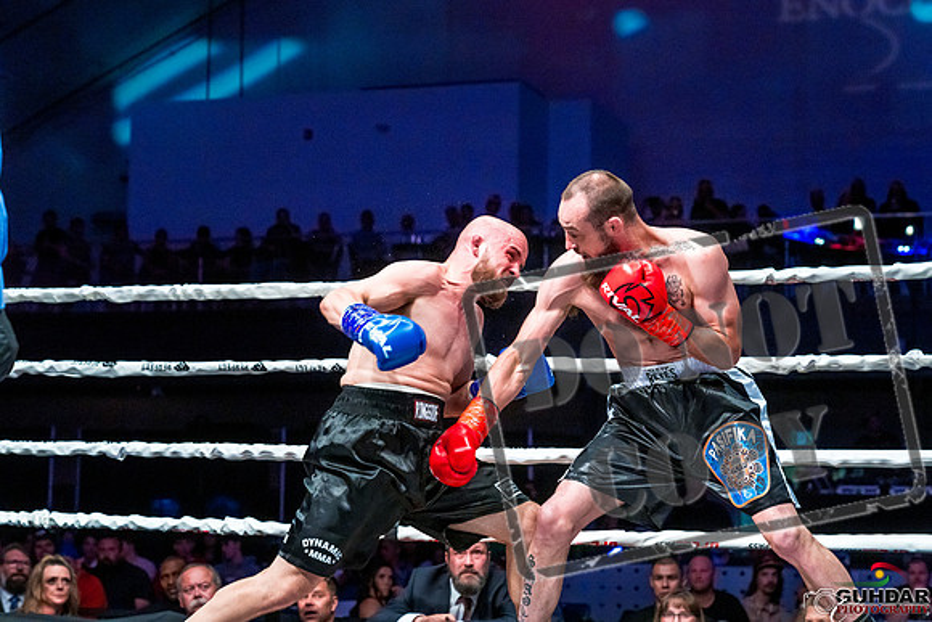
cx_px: 466
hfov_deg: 28.0
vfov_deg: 18.9
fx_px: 1870
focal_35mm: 72
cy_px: 311
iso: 4000
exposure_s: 1/1000
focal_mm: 70
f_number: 4
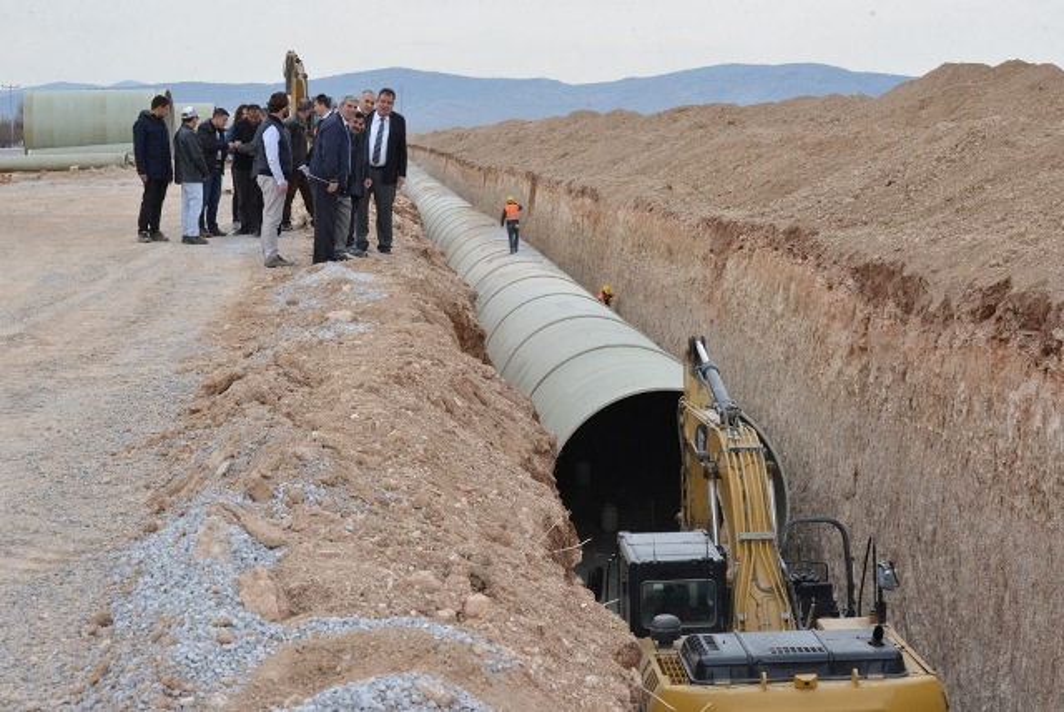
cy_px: 356
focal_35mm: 70
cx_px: 532
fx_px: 2071
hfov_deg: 28.8
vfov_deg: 19.5
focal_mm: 70
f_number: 14
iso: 200
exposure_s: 1/100
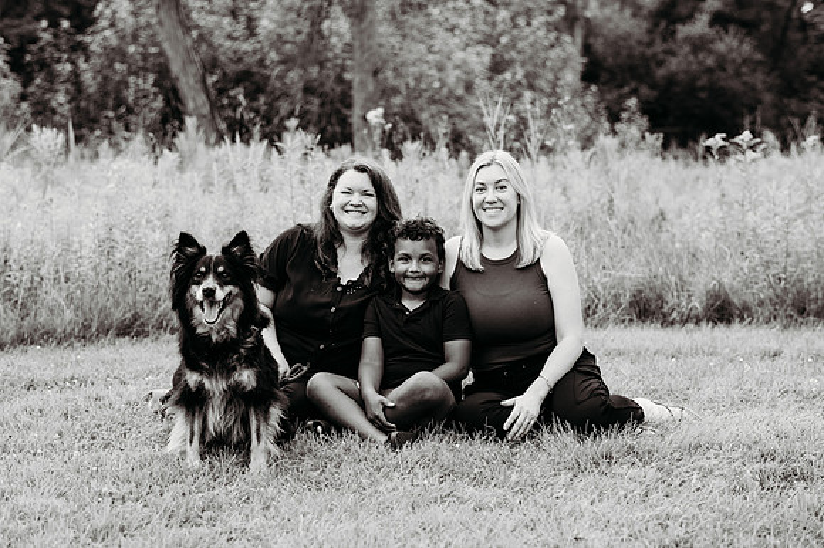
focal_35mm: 58
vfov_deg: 23.4
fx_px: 1327
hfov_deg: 34.5
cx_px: 412
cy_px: 274
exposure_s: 1/250
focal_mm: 58
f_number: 2.8
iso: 400
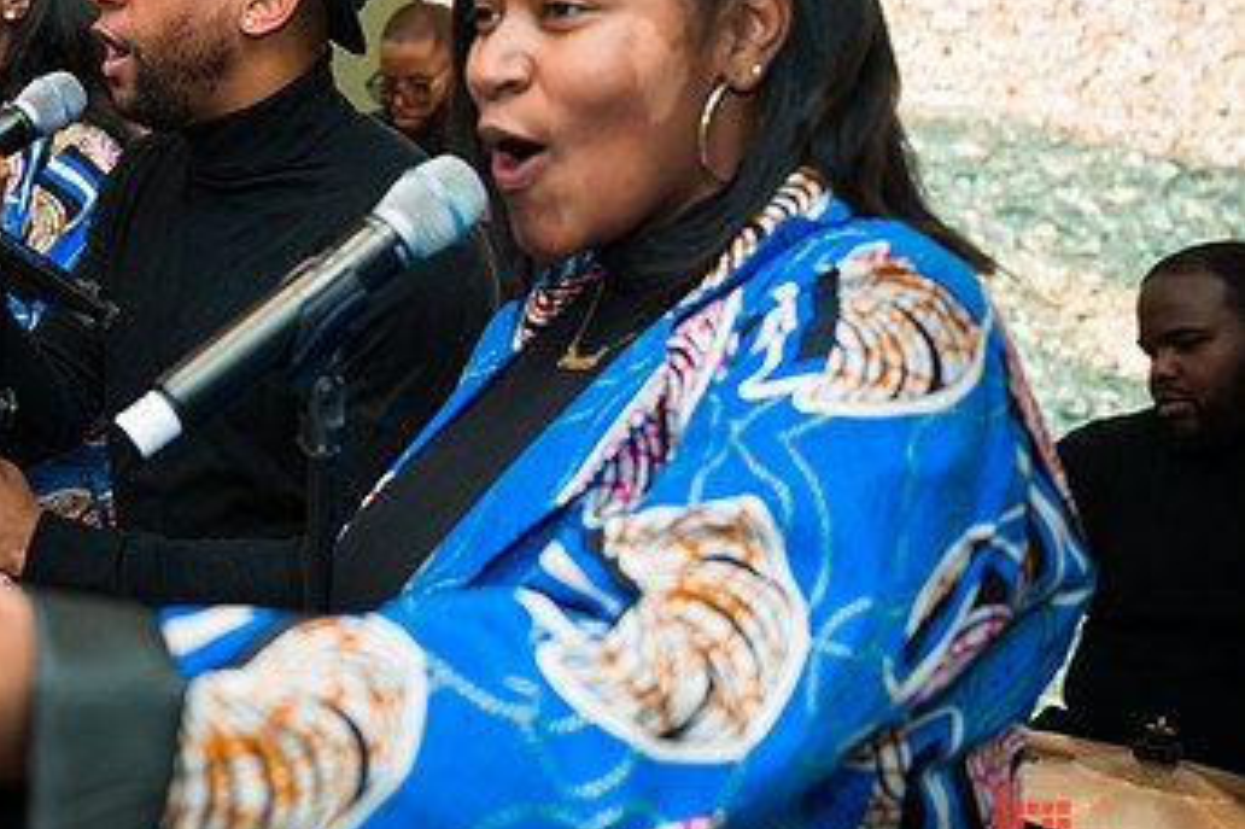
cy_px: 275
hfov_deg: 35.4
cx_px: 203
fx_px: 1867
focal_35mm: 54
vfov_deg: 24.9
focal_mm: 32
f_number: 3.2
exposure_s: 1/200
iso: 400
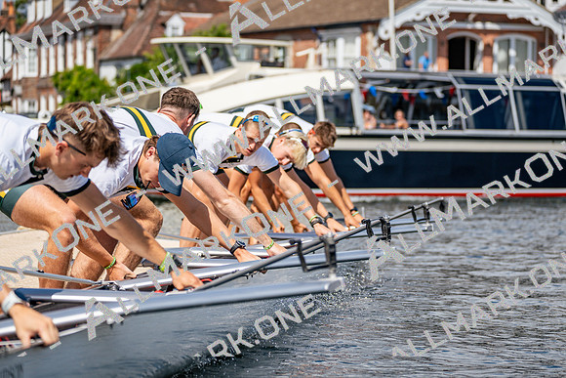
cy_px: 189
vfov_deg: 10.3
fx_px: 2091
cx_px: 283
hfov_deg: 15.4
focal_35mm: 133
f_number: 5
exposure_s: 1/1600
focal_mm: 133
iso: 100
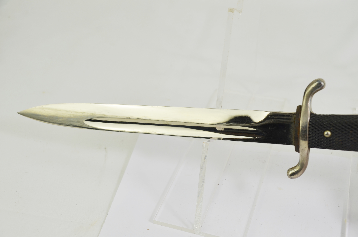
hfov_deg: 41.2
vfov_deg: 28.0
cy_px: 118
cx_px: 179
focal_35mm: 48
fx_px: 476
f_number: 6.3
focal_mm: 32
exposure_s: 1/160
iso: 200
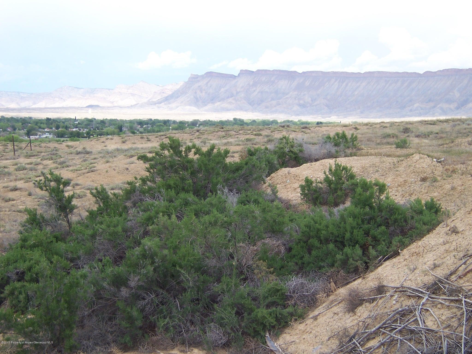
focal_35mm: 66
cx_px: 236
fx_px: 900
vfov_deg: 22.3
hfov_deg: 29.4
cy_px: 177
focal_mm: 11
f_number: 4
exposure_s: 1/350
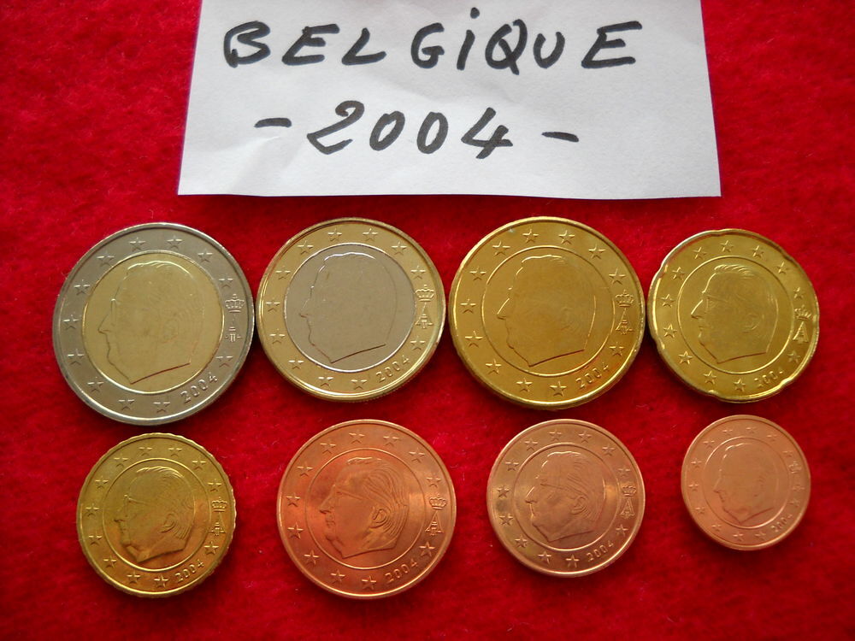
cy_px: 320
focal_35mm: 41
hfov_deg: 45.8
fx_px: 1013
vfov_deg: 35.1
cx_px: 428
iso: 147
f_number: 3.1
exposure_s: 1/60
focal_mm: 6.72
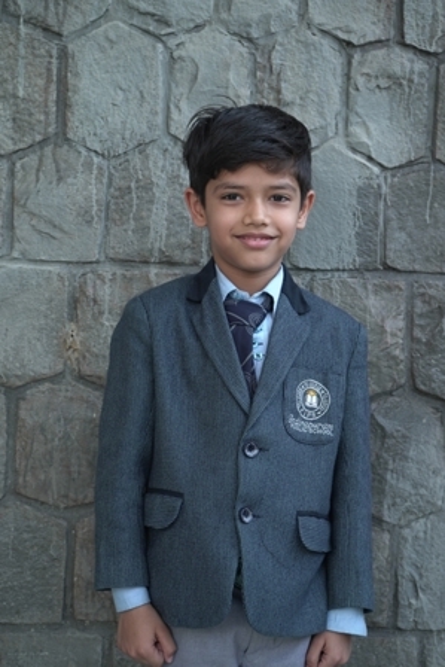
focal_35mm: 70
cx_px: 222
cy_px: 334
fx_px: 1297
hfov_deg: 19.5
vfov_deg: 28.8
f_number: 7.1
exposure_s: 1/125
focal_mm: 70
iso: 400
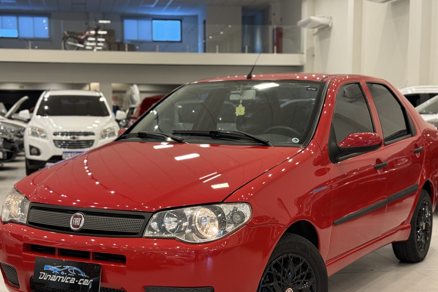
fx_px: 730
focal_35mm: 60
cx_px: 222
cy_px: 196
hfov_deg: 33.4
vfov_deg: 22.5
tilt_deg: -6.0
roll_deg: +0.2
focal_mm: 6.76
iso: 200
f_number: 1.78
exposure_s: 1/40
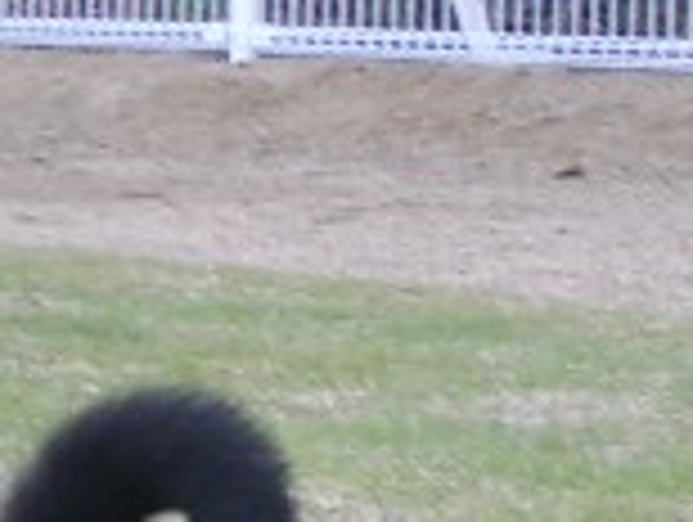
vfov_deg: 6.4
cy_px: 166
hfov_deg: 8.4
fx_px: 4652
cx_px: -117
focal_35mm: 232
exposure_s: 1/100
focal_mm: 5.8
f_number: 2.6
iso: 80
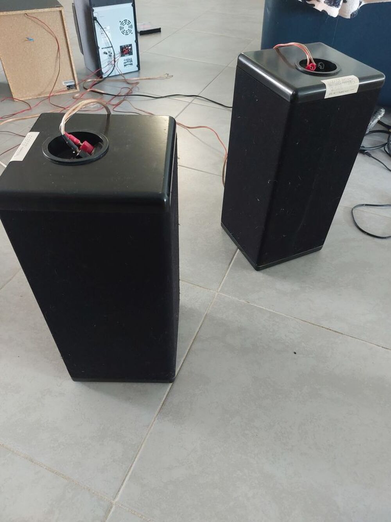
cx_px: 196
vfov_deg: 69.4
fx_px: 376
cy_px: 261
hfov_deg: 54.9
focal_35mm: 25
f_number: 1.8
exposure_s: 1/50
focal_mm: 5.23
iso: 500
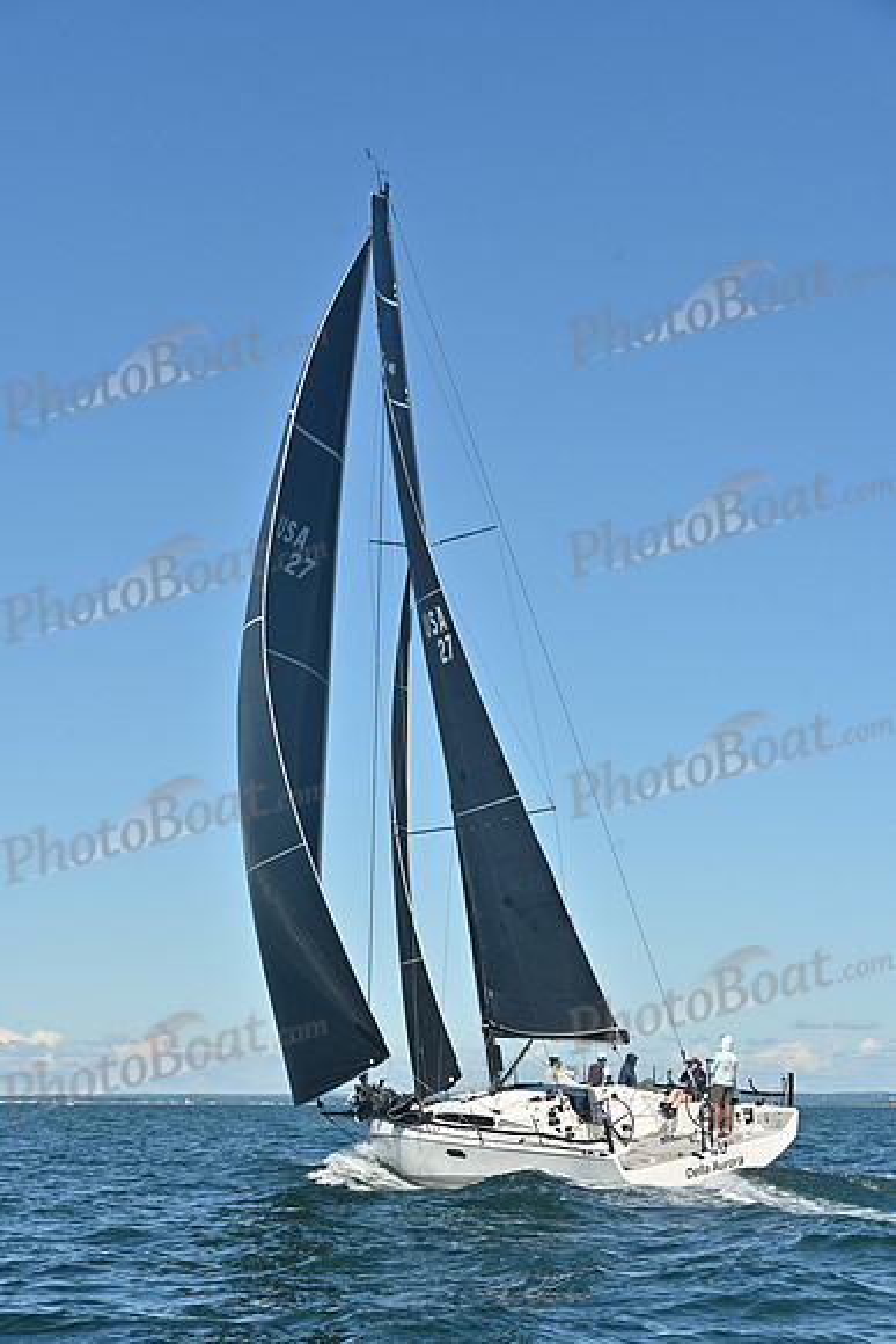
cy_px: 672
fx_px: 2612
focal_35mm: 70
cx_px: 448
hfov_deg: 19.5
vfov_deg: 28.8
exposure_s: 1/1000
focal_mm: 70
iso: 250
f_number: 9
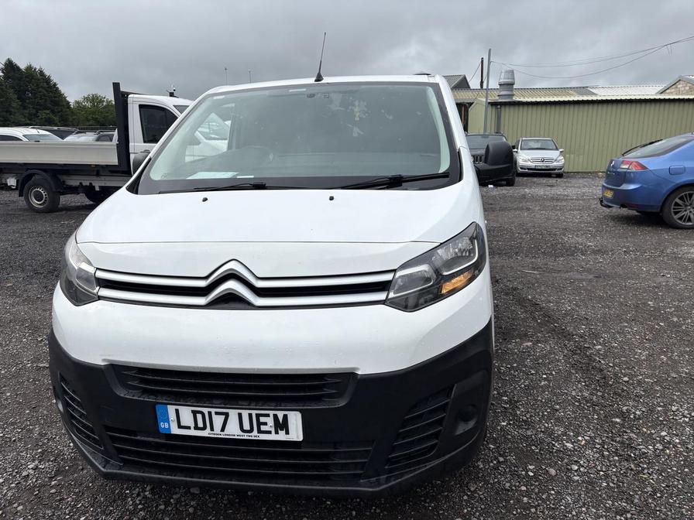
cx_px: 347
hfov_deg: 67.3
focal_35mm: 26
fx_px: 521
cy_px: 260
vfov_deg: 53.1
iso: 50
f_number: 1.6
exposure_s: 1/3125
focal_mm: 5.96
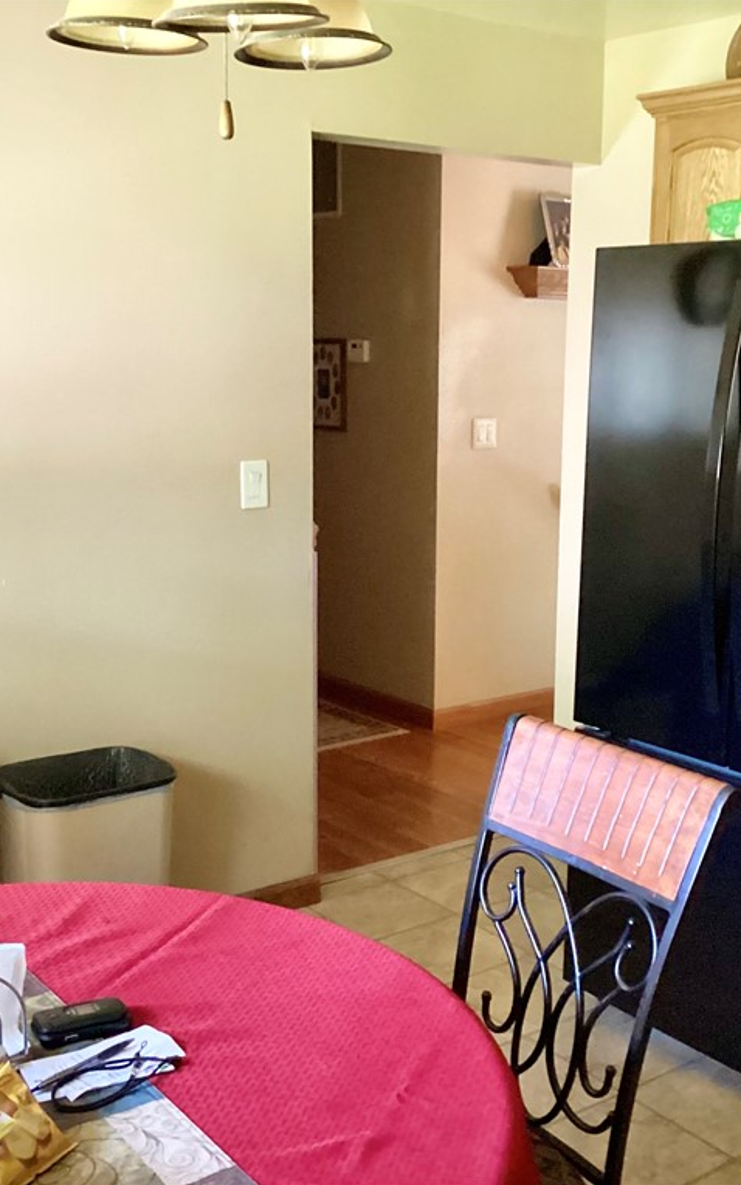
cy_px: 592
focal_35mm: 44
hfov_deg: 29.2
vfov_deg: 45.3
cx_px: 411
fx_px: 1422
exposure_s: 1/30
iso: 640
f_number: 2.4
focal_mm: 3.3
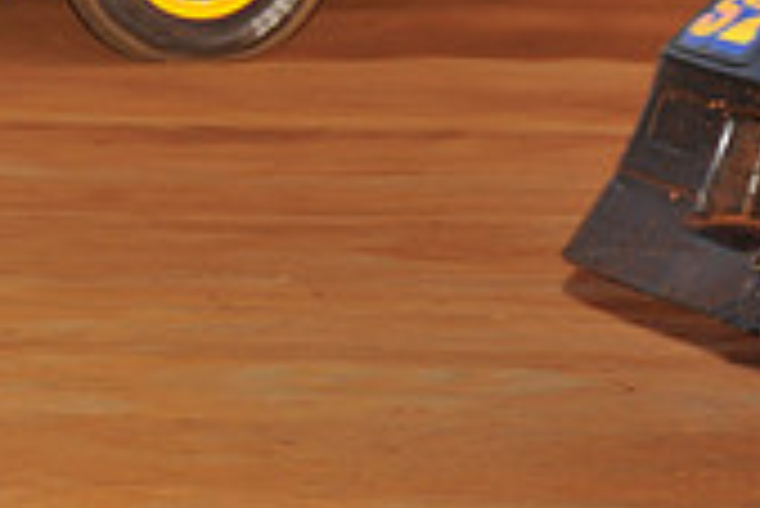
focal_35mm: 274
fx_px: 5789
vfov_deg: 5.0
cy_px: -279
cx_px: -364
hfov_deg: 7.4
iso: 640
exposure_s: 1/250
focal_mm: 80
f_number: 8
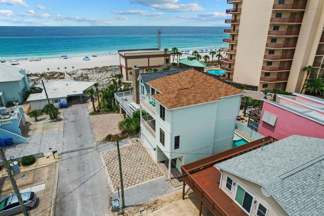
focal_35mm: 22
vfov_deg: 57.2
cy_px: 108
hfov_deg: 78.6
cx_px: 162
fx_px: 198
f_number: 2.8
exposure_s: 1/1600
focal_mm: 8.38
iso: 100
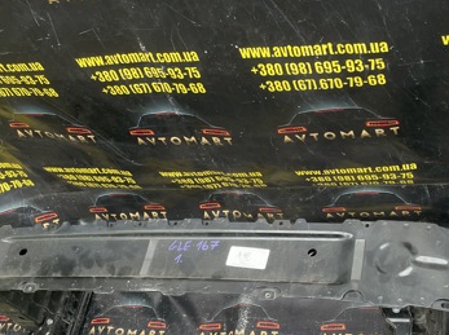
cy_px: 258
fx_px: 622
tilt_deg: -54.0
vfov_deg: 29.6
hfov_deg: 39.3
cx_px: 299
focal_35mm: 48
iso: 32
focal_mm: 4.2
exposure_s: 1/215
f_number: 1.6
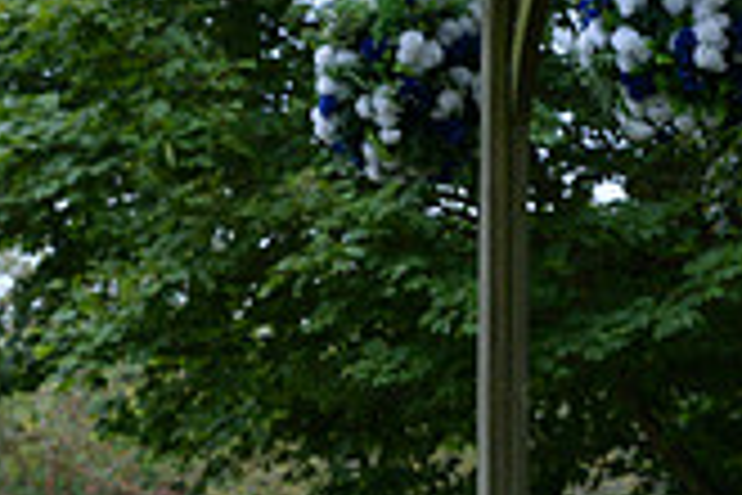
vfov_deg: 3.0
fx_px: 9439
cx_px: -526
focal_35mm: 458
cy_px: 562
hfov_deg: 4.5
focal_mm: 130
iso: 2000
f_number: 8
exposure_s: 1/1000
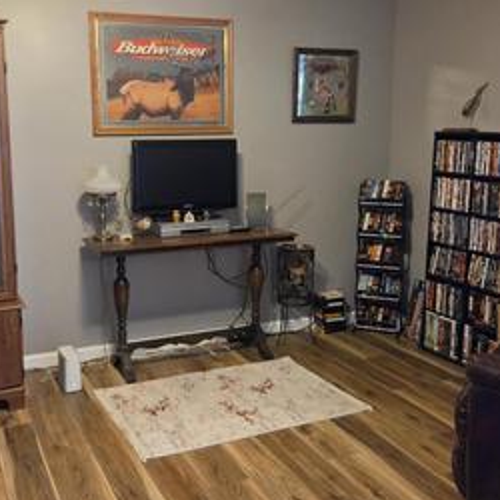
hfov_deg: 42.8
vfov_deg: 42.8
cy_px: 222
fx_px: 637
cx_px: 218
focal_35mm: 39
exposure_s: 1/120
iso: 640
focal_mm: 5.4
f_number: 1.8
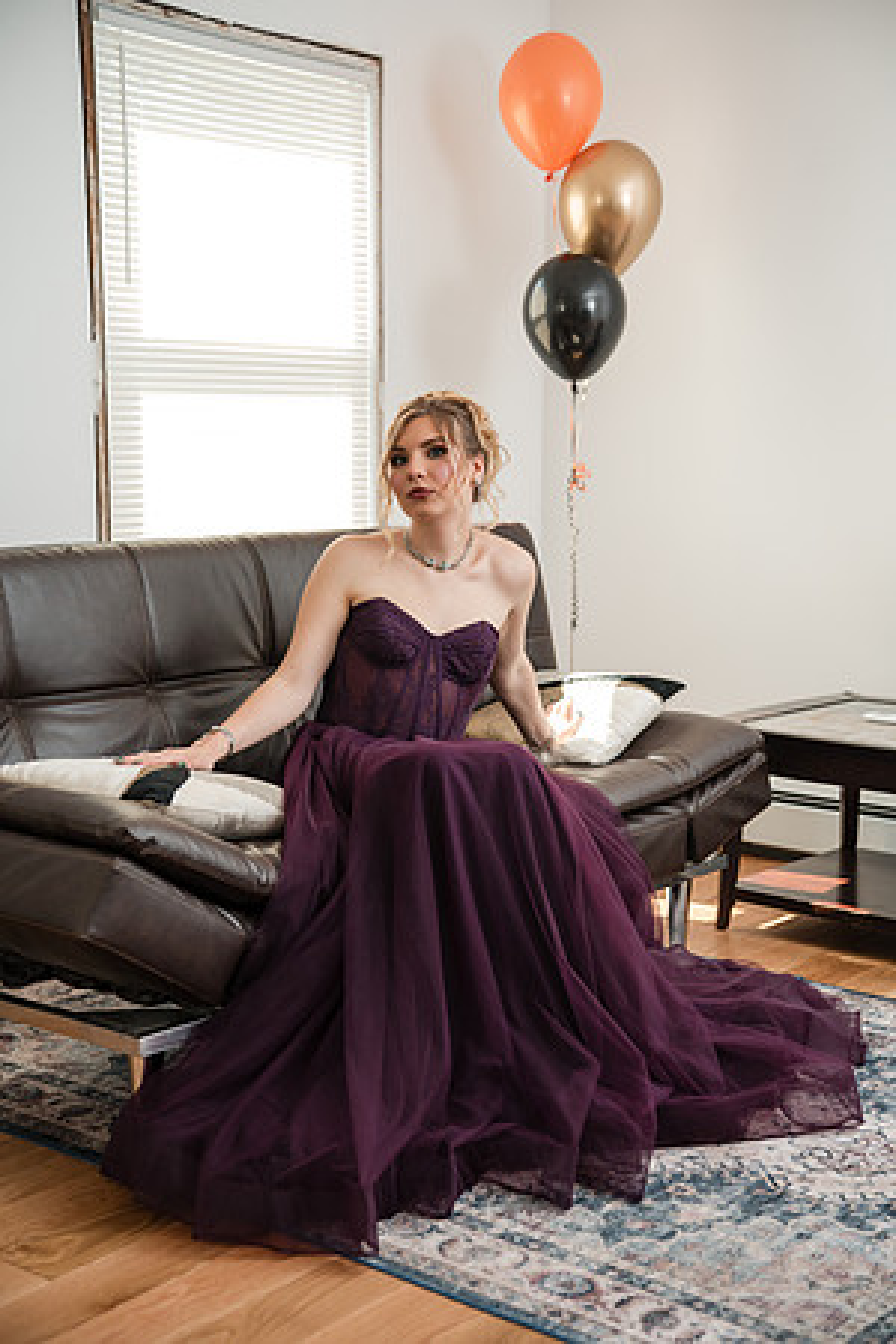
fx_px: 1867
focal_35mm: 50
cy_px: 672
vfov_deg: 39.6
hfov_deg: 27.0
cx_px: 448
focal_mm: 50
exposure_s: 1/250
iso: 640
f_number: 3.2
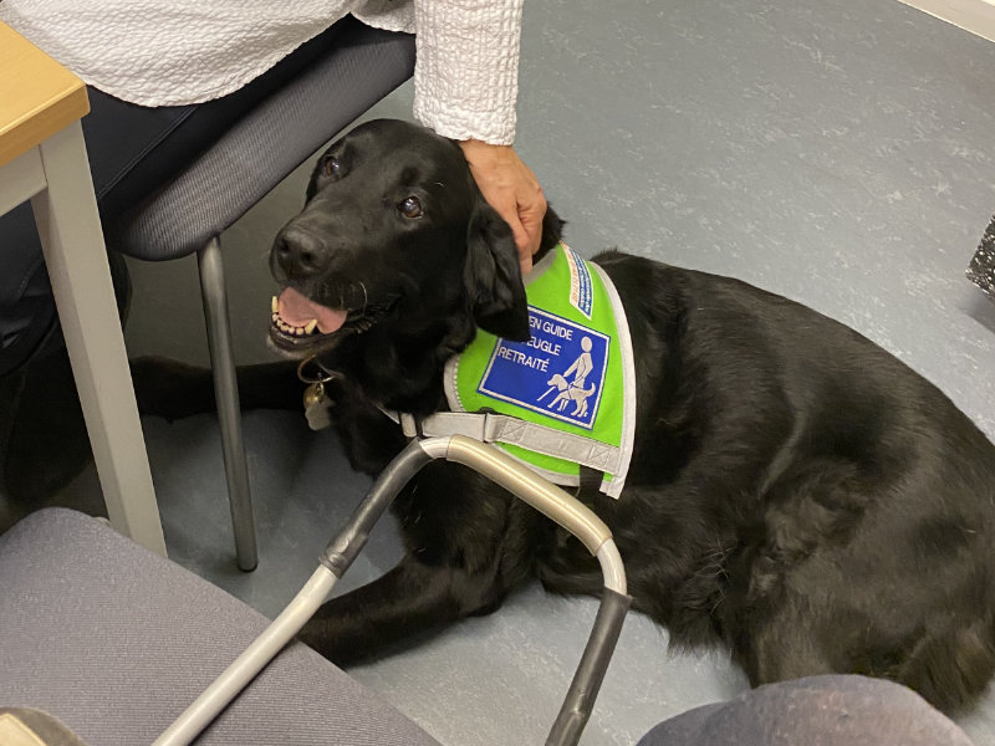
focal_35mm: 26
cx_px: 498
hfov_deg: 67.3
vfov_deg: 53.1
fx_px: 747
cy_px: 373
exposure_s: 1/50
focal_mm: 4.2
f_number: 1.8
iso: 160
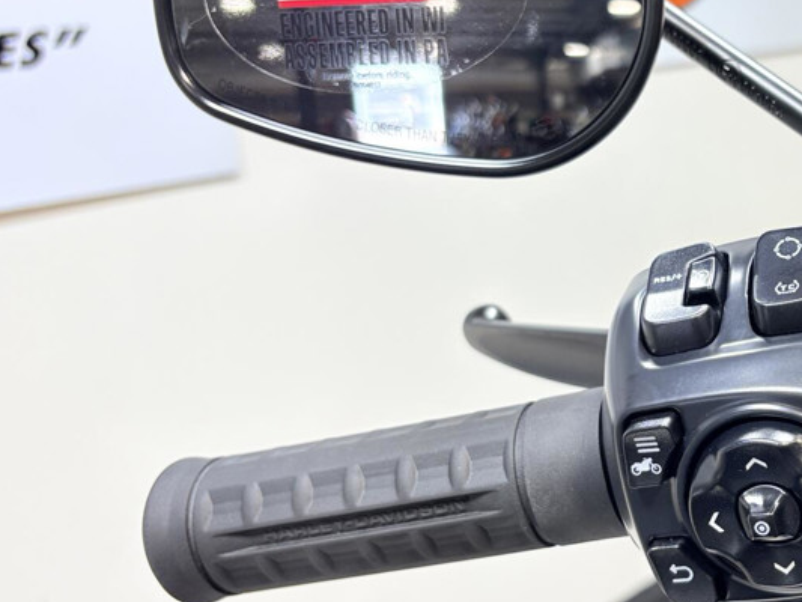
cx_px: 774
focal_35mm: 52
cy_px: 322
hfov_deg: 34.0
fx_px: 1205
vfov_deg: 28.0
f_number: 1.6
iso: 50
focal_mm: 5.96
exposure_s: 1/120
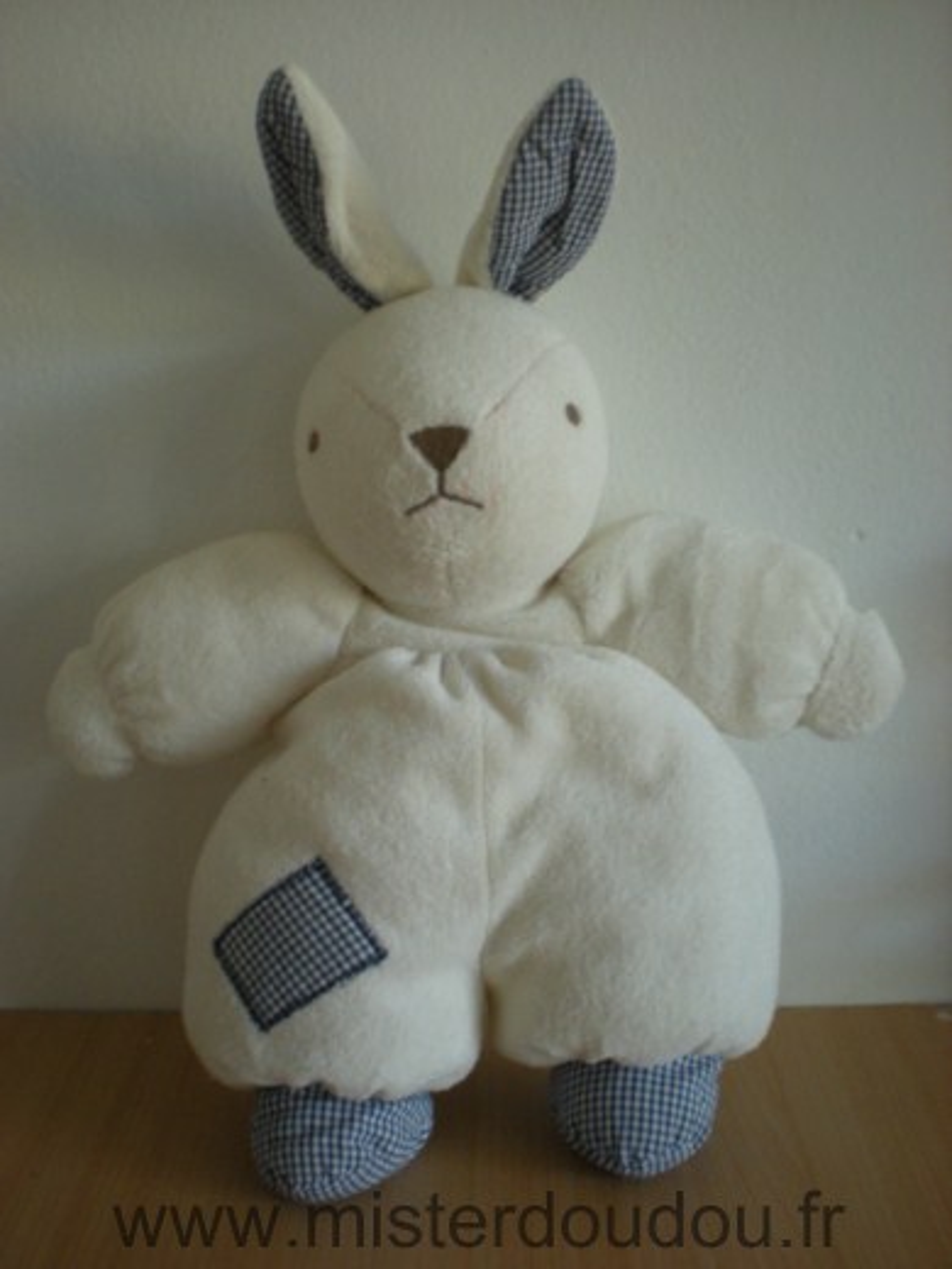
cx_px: 476
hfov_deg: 37.7
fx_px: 1393
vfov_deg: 49.0
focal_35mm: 38
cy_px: 634
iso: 200
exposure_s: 1/23
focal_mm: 6.3
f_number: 3.1
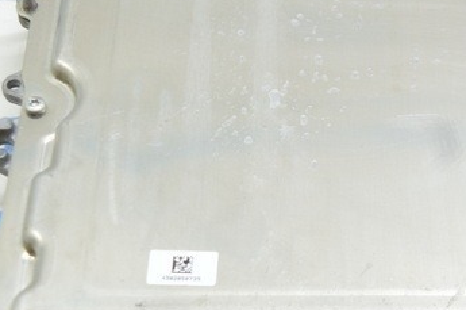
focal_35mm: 93
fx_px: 1208
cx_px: 319
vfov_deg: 14.6
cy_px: 213
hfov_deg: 21.7
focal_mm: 21
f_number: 3.8
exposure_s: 1/40
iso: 400
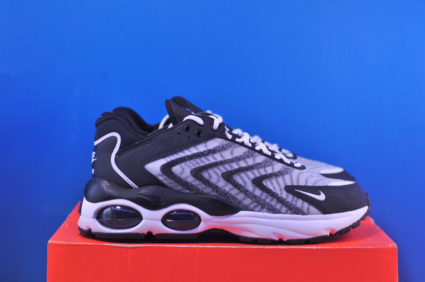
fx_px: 884
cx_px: 212
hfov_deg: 27.0
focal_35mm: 75
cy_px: 141
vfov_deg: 18.1
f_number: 2.8
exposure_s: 1/320
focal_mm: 50
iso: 250
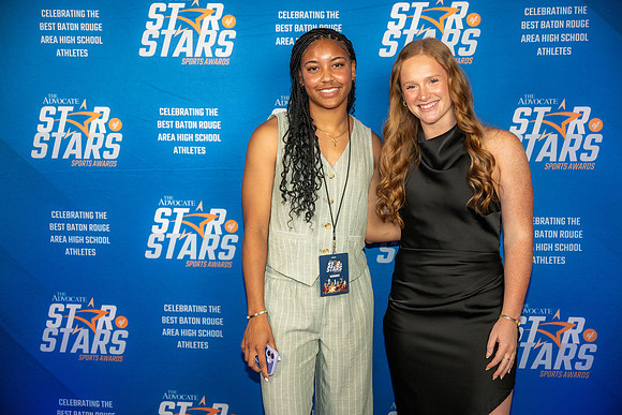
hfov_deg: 42.7
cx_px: 311
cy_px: 208
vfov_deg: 29.3
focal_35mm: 46
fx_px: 795
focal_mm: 46
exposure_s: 1/200
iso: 400
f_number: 2.8
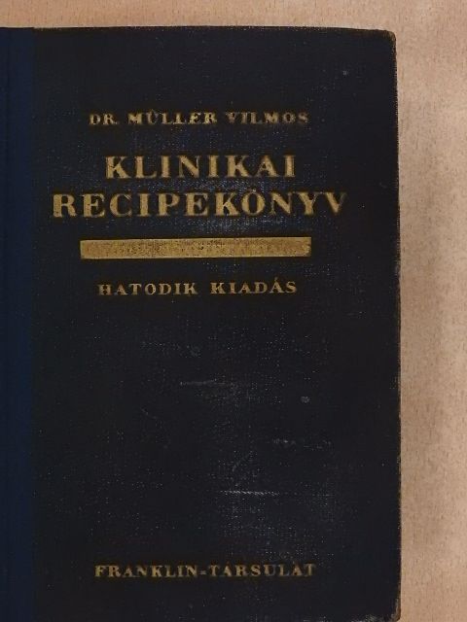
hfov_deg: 26.6
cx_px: 234
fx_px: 989
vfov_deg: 34.9
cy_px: 311
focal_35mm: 55
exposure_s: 1/80
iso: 1600
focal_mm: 9.9
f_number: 4
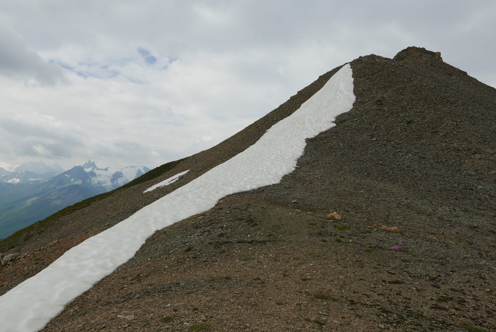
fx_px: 427
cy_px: 166
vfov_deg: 42.4
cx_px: 248
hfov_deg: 60.2
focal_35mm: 31
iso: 200
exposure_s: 1/1300
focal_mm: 13.9
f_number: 5.6
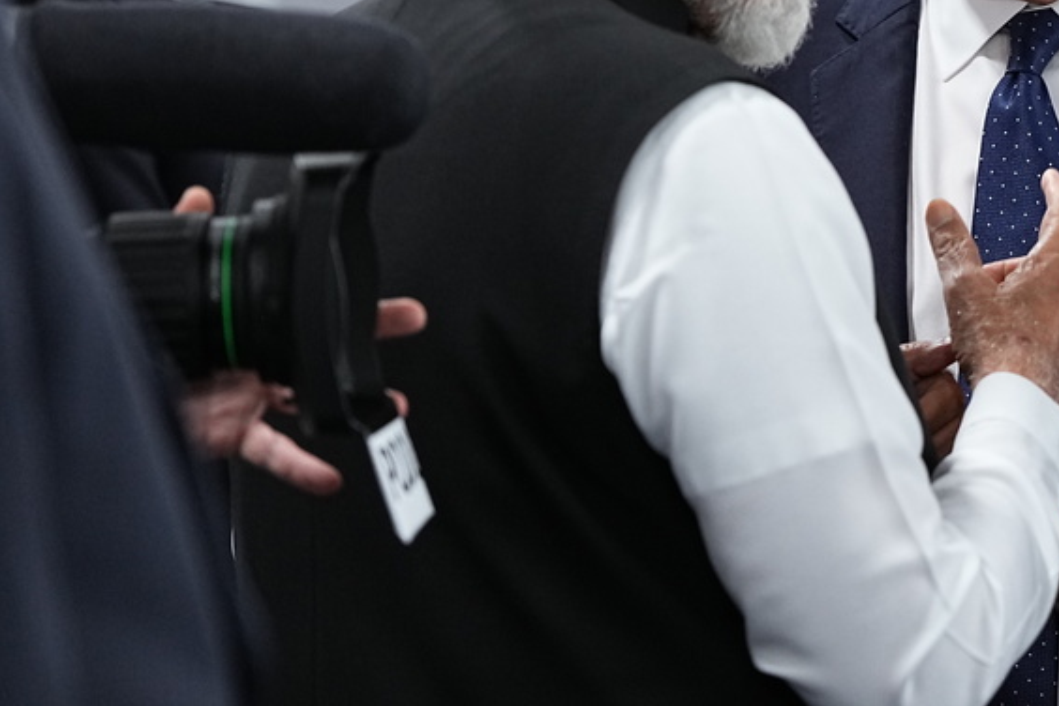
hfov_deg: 6.4
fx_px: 9383
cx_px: 1035
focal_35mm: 319
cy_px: 30
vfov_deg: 4.3
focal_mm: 150
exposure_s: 1/320
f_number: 3.2
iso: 2000
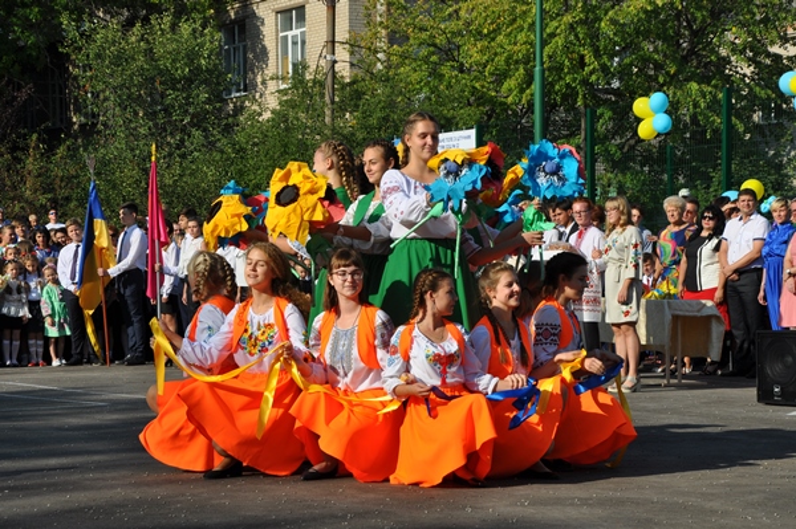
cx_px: 398
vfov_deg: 14.7
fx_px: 2055
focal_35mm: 93
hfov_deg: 21.9
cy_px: 264
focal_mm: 62
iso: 200
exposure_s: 1/400
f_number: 10
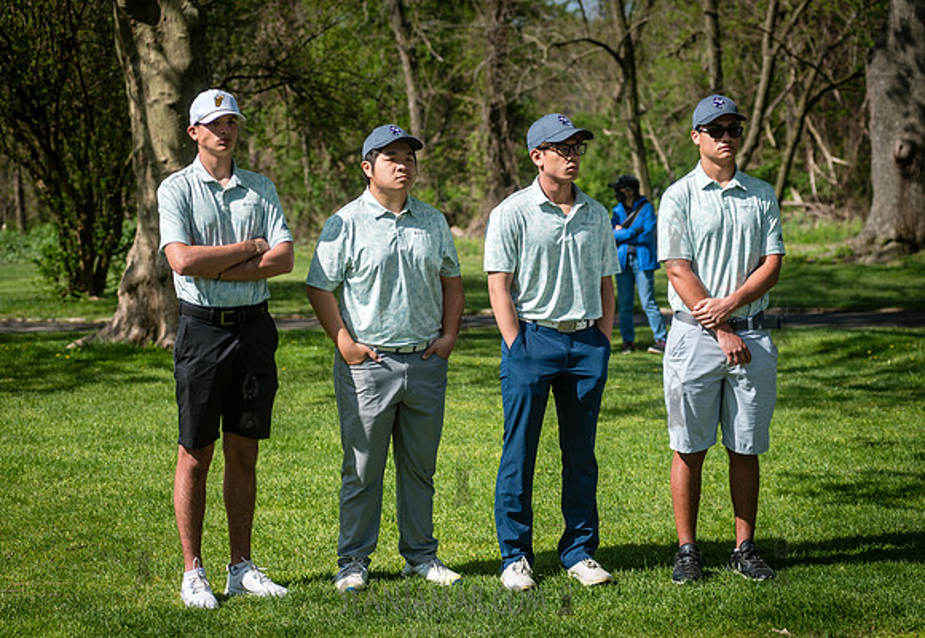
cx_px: 424
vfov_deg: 15.5
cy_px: 286
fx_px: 2346
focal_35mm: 90
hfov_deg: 22.3
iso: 100
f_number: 4
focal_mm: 80
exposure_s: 1/1000
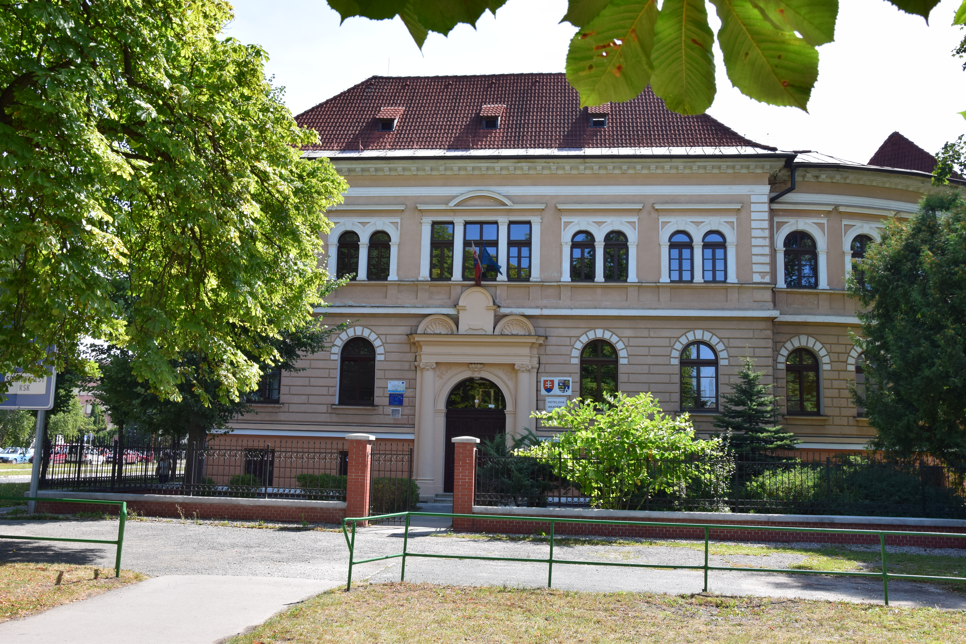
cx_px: 483
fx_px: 885
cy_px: 322
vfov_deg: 40.0
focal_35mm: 33
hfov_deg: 57.2
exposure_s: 1/250
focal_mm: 22
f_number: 10
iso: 400
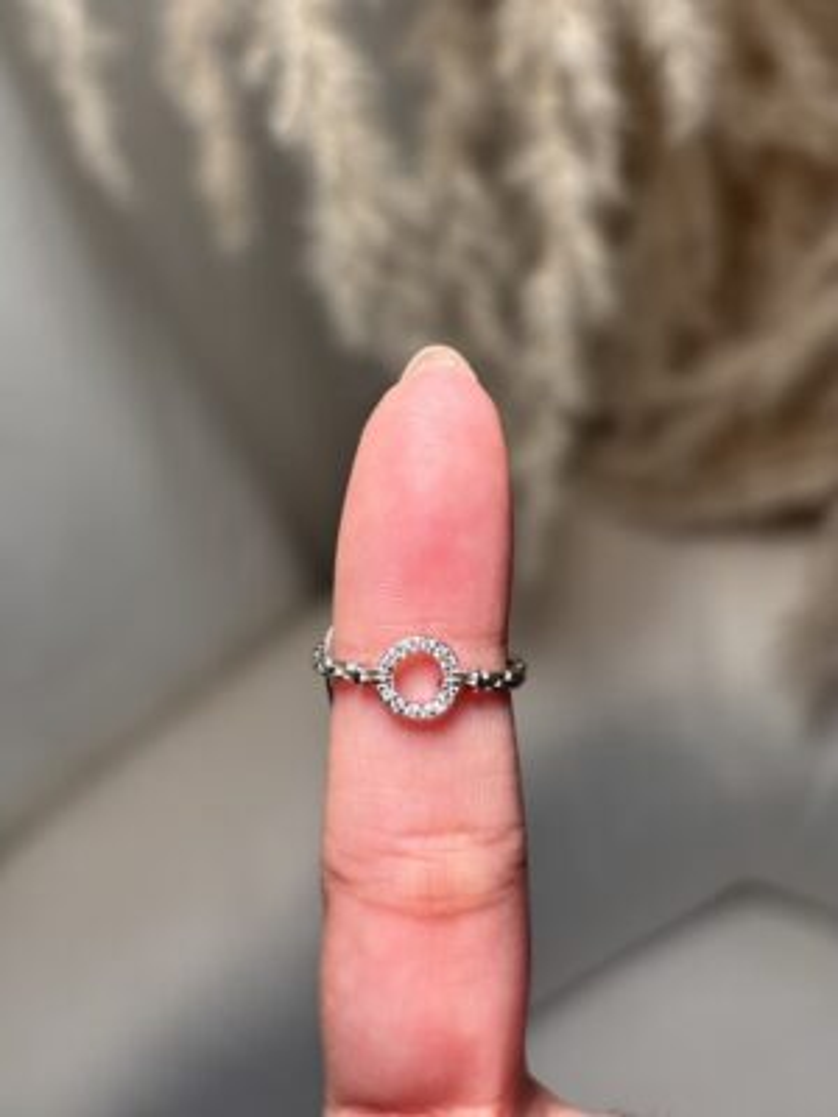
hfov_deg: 28.0
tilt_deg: -57.2
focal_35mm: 52
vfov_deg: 36.8
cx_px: 419
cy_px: 558
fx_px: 1678
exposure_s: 1/65
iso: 50
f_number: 1.6
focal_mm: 5.96
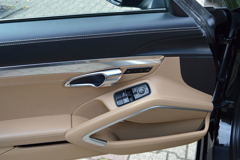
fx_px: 240
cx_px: 120
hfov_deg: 53.2
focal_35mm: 36
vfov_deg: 36.8
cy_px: 80
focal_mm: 24
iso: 110
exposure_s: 1/125
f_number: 5.6
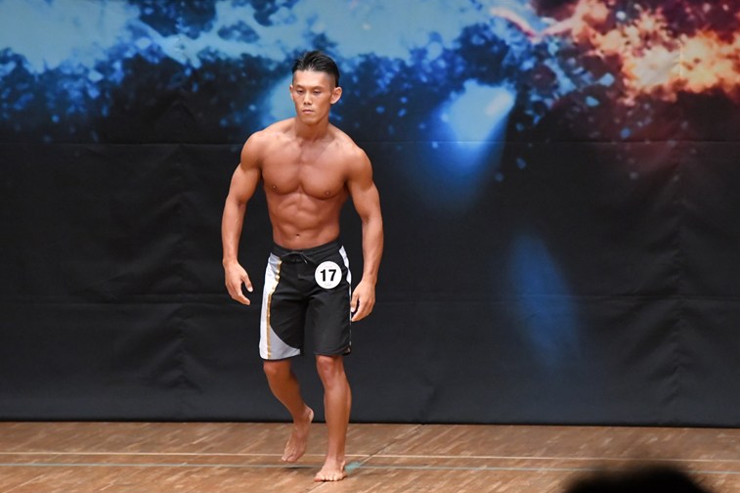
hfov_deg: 5.8
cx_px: 363
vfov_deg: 3.9
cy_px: 250
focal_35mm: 353
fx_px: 7253
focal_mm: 230
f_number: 5.6
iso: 8000
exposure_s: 1/400
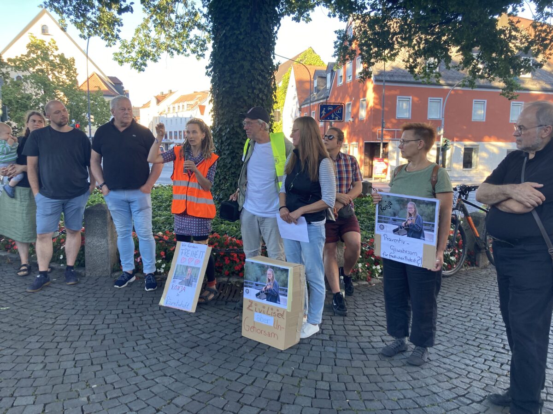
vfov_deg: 49.7
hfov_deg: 63.4
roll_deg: -1.1
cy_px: 207
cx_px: 276
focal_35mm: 28
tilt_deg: -6.9
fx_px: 447
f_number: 1.8
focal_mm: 3.99
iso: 40
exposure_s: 1/121
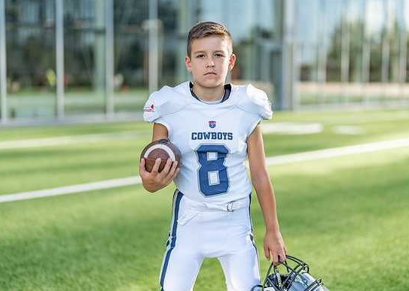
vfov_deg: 24.0
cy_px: 135
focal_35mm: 59
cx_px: 217
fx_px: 685
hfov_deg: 33.2
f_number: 1.2
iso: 100
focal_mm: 50
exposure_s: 1/2000
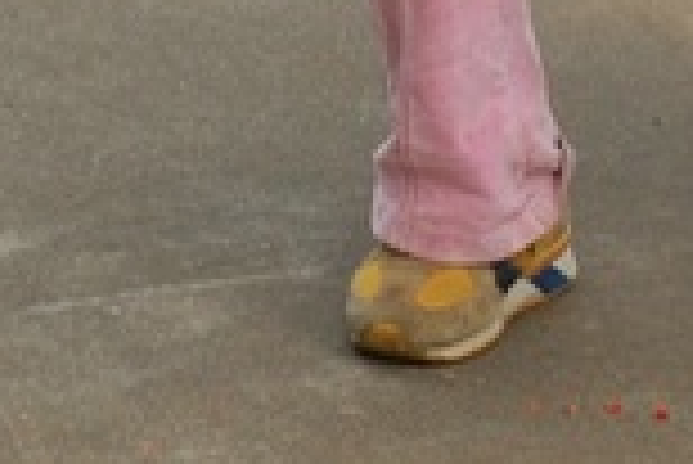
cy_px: -980
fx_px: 7669
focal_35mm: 398
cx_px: 1062
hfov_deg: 5.1
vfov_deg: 3.4
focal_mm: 40
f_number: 5.6
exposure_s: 1/125
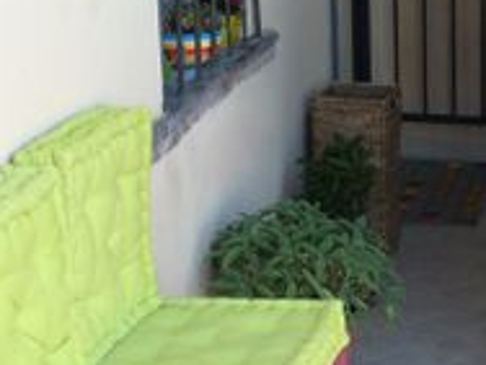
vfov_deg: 14.4
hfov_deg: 18.6
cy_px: 88
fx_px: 1432
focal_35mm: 102
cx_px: 520
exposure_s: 1/108
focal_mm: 3.3
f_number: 2.4
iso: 32
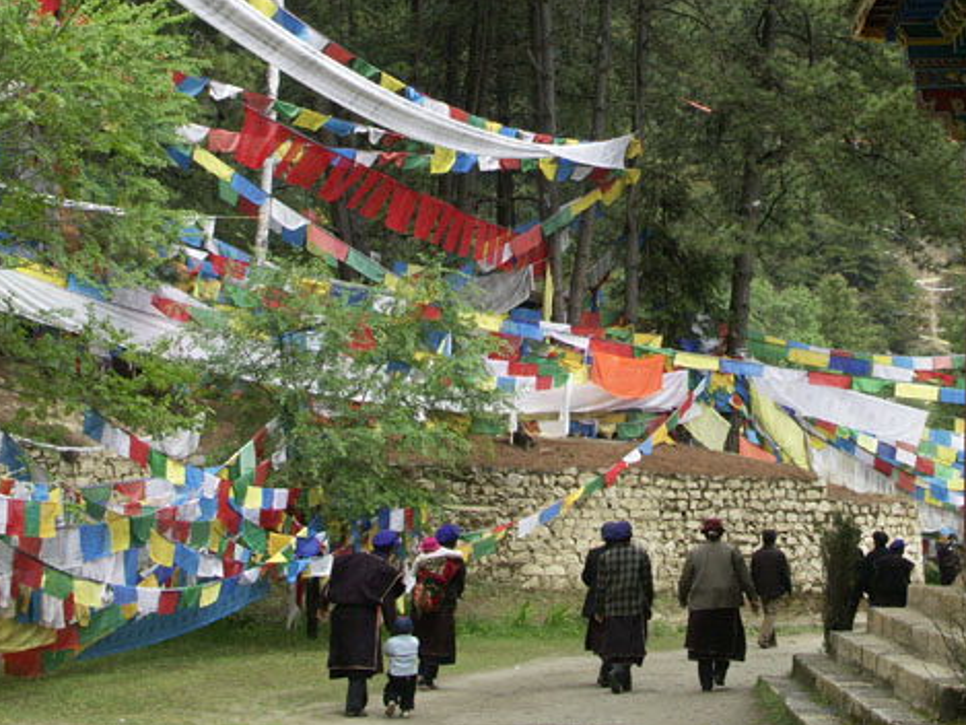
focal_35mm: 75
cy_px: 134
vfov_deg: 19.4
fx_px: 2093
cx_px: 612
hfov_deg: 25.9
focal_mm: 11.48
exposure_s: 1/160
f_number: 5
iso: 100
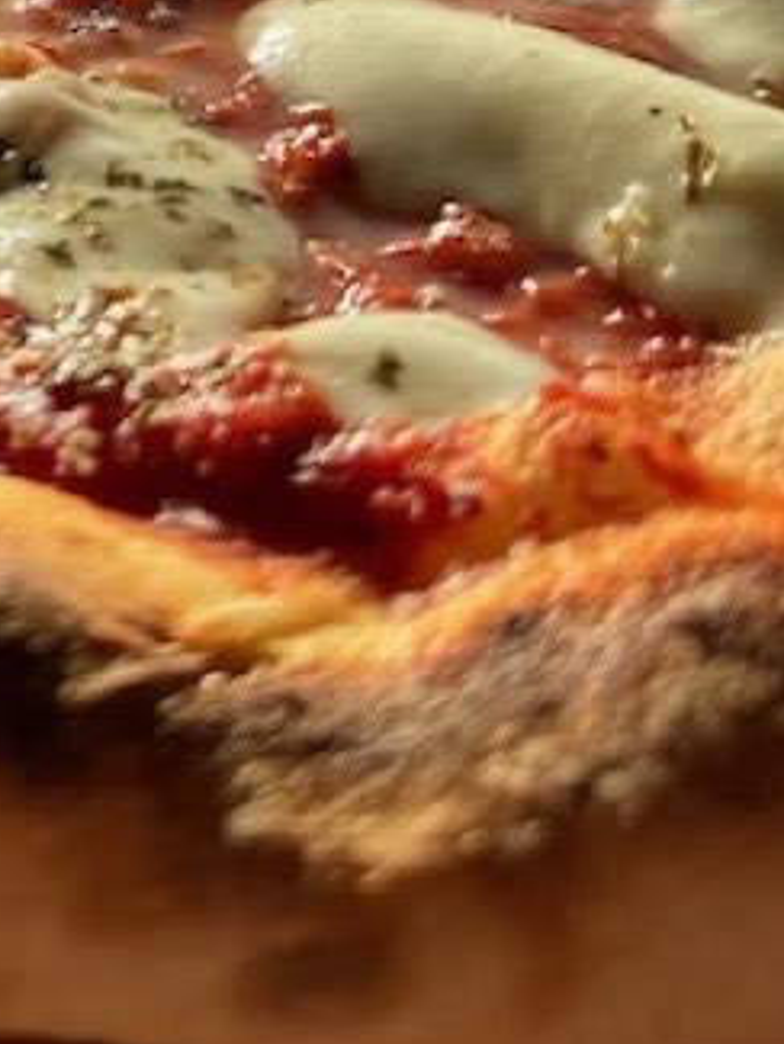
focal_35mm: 59
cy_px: -19
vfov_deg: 30.2
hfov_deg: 22.7
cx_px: -167
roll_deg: +0.8
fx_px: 1781
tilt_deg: -27.7
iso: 80
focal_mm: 6.76
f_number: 1.78
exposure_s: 1/2041
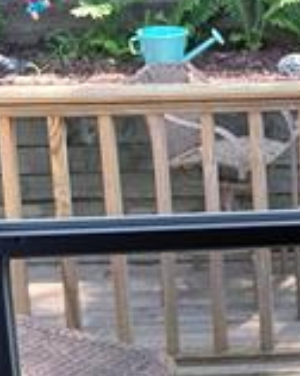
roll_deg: +0.4
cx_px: 488
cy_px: 59
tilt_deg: -13.1
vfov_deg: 16.7
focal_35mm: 114
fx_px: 1268
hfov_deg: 12.6
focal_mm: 6.86
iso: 64
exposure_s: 1/120
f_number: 1.78
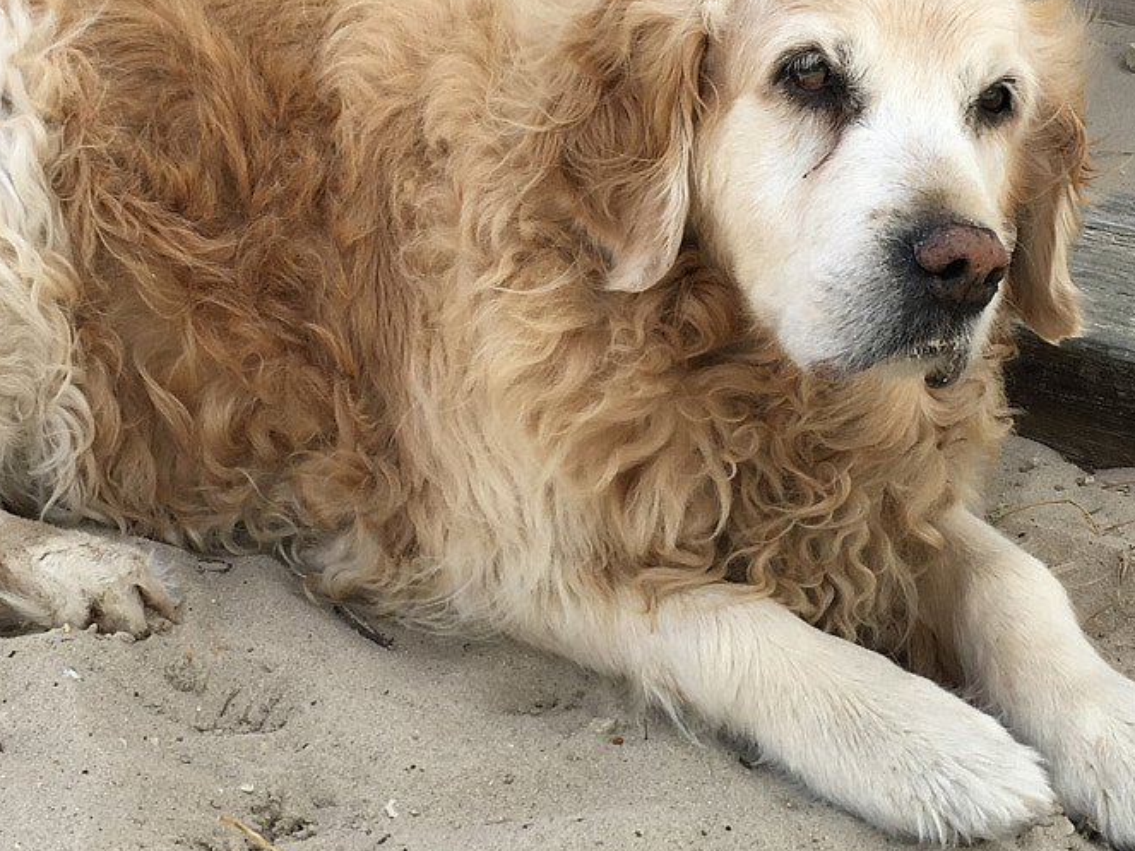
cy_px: 416
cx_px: 488
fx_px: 2295
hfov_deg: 27.8
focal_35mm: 70
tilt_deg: -20.2
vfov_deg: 21.0
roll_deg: +2.0
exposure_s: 1/680
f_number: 2.2
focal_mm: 4.15
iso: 25
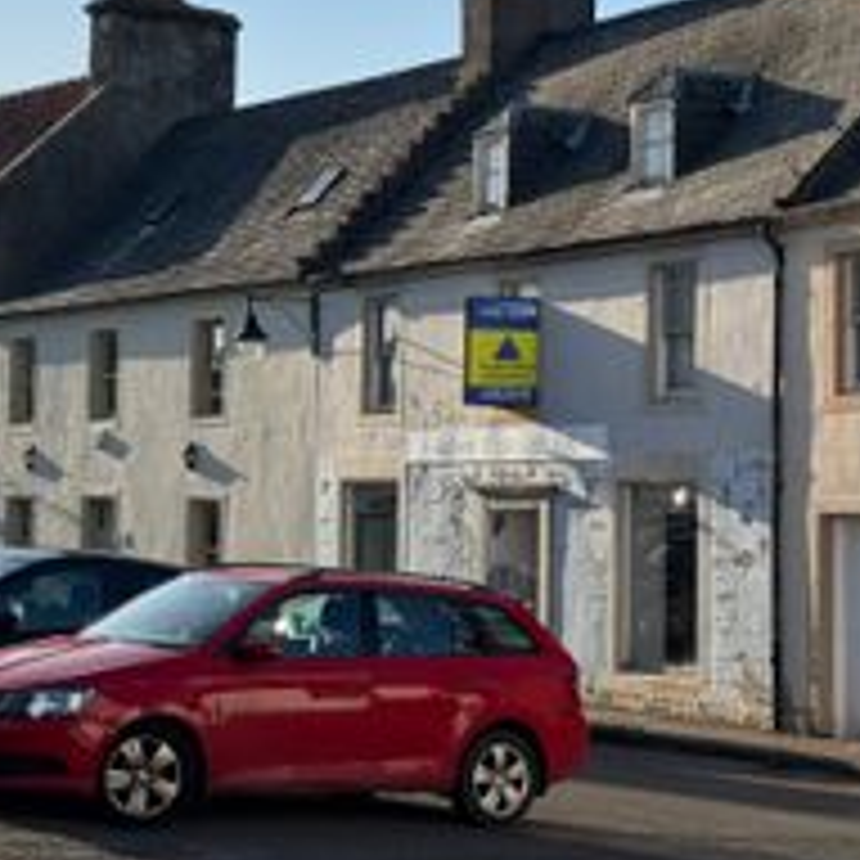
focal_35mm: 89
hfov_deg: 19.5
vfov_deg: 19.5
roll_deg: -0.2
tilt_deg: +3.8
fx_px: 2502
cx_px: 320
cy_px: 324
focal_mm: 6.76
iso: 64
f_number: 1.78
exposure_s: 1/4608
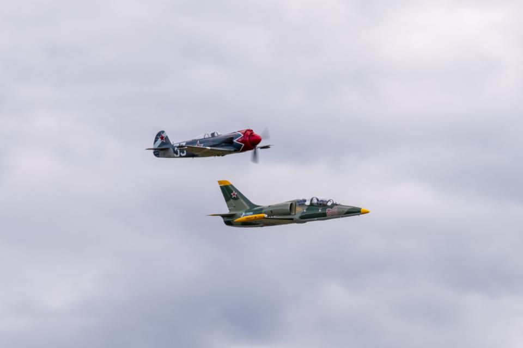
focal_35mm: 327
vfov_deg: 4.2
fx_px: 4744
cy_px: 172
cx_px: 272
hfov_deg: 6.3
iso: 400
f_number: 10
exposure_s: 1/250
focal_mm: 164.6
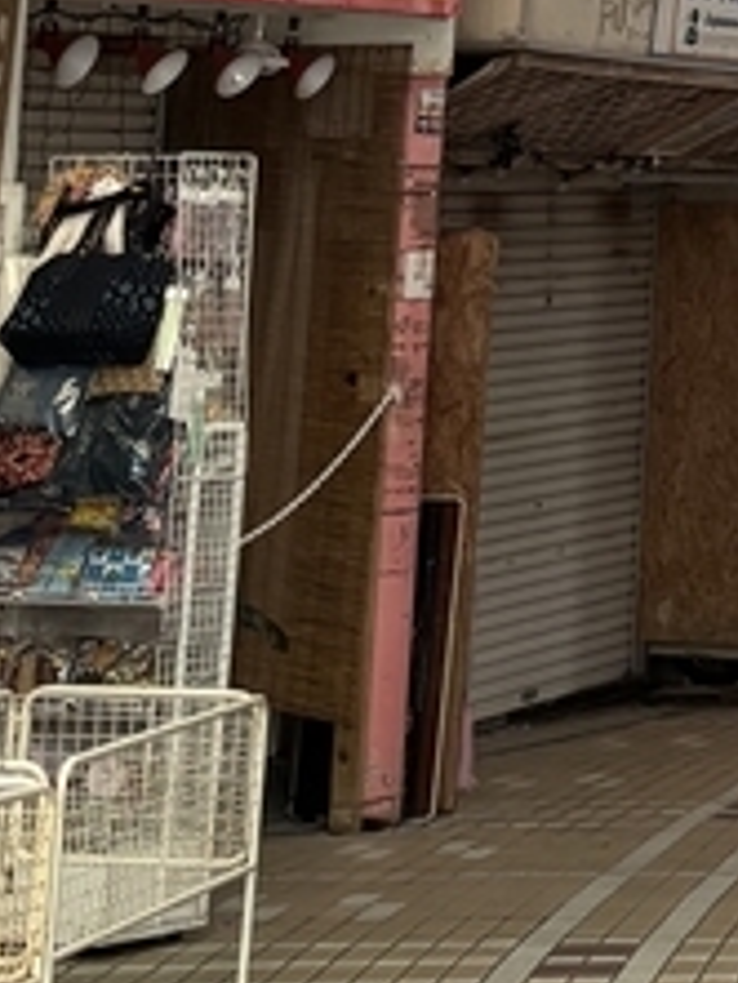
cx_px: 1494
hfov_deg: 9.8
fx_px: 4004
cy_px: -649
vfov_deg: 13.0
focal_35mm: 141
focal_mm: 5.96
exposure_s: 1/403
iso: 50
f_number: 1.6
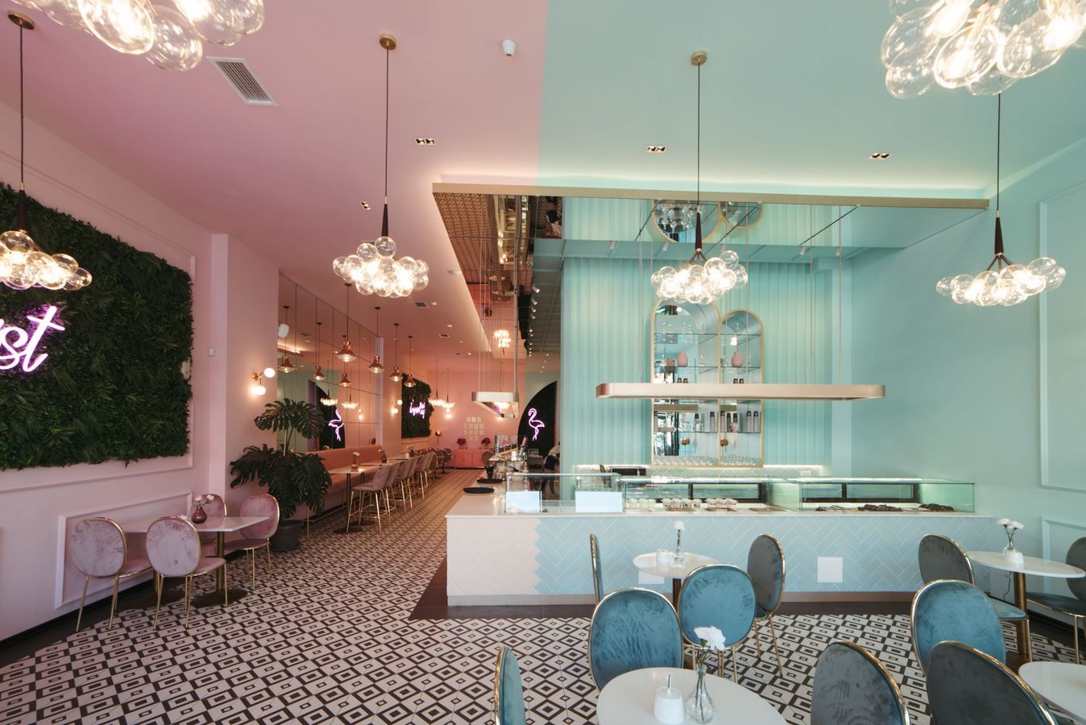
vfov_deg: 81.3
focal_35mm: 14
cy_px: 362
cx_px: 543
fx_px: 422
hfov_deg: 104.2
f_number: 9
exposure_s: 1/8
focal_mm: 14
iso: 100
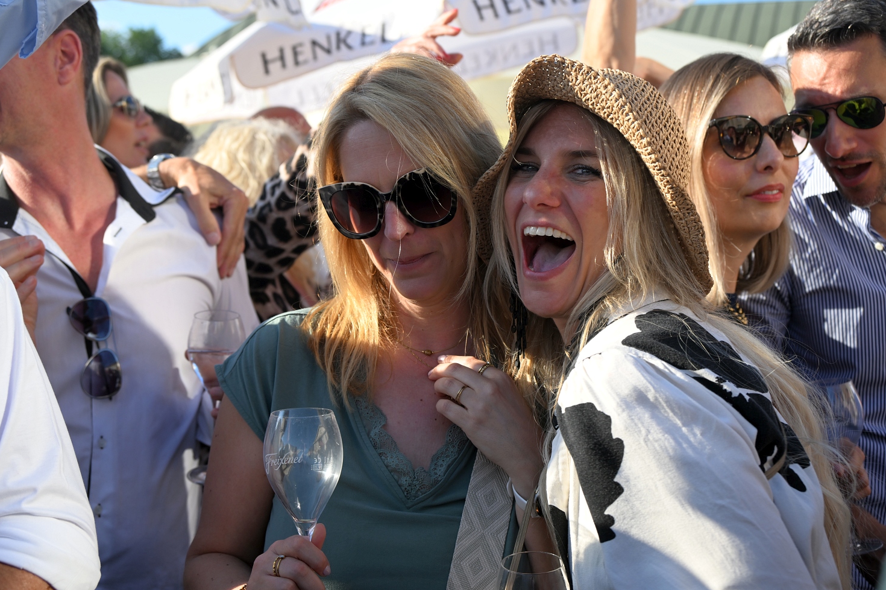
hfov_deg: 39.6
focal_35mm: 50
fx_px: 1230
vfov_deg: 27.0
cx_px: 435
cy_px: 296
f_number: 5.6
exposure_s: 1/400
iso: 200
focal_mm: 49
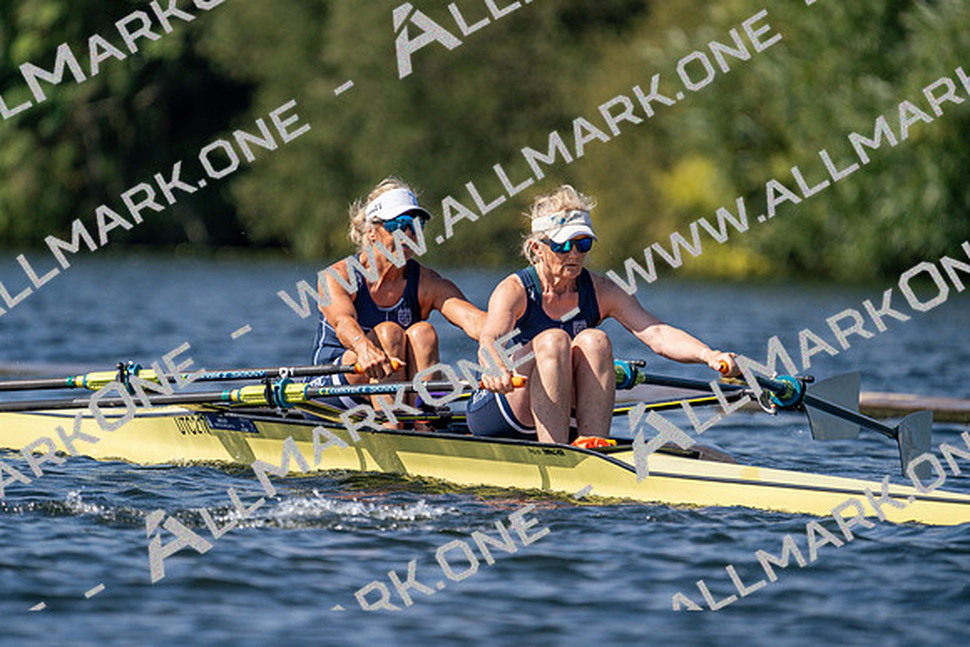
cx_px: 485
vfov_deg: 2.3
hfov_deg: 3.4
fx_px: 16170
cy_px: 324
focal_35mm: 600
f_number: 6.3
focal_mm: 600
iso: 320
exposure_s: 1/2000
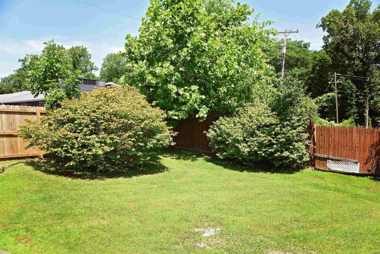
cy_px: 127
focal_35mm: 32
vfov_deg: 41.1
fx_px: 338
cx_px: 190
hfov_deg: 58.7
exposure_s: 1/1000
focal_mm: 32
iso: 320
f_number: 5
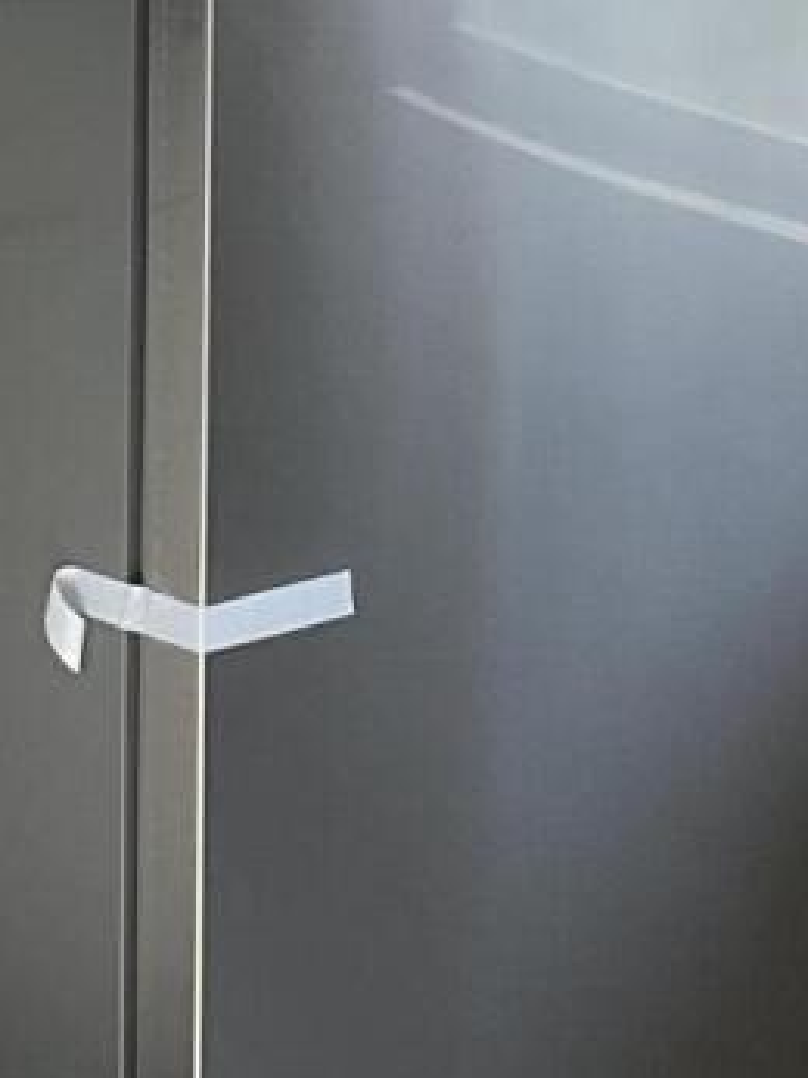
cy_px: -177
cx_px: -528
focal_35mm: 167
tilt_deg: -8.0
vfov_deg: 11.6
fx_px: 5201
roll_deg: +1.5
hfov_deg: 8.6
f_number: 1.8
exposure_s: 1/151
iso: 16
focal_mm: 3
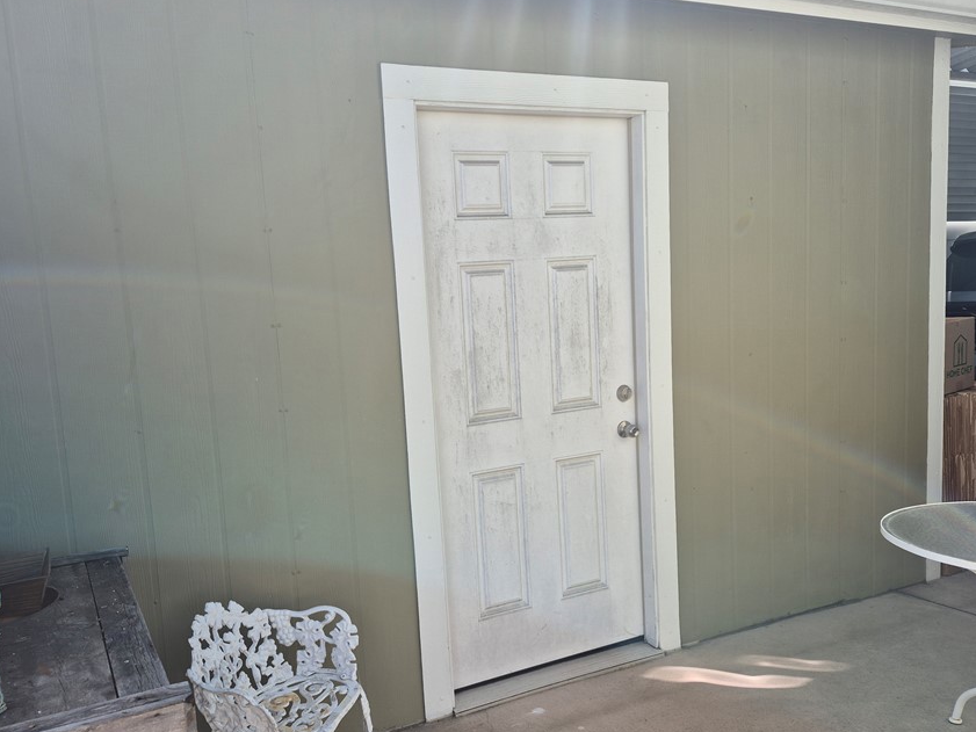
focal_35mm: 28
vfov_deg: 49.7
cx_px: 422
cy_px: 403
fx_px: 790
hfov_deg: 63.2
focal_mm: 5.4
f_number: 1.8
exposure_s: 1/700
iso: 25
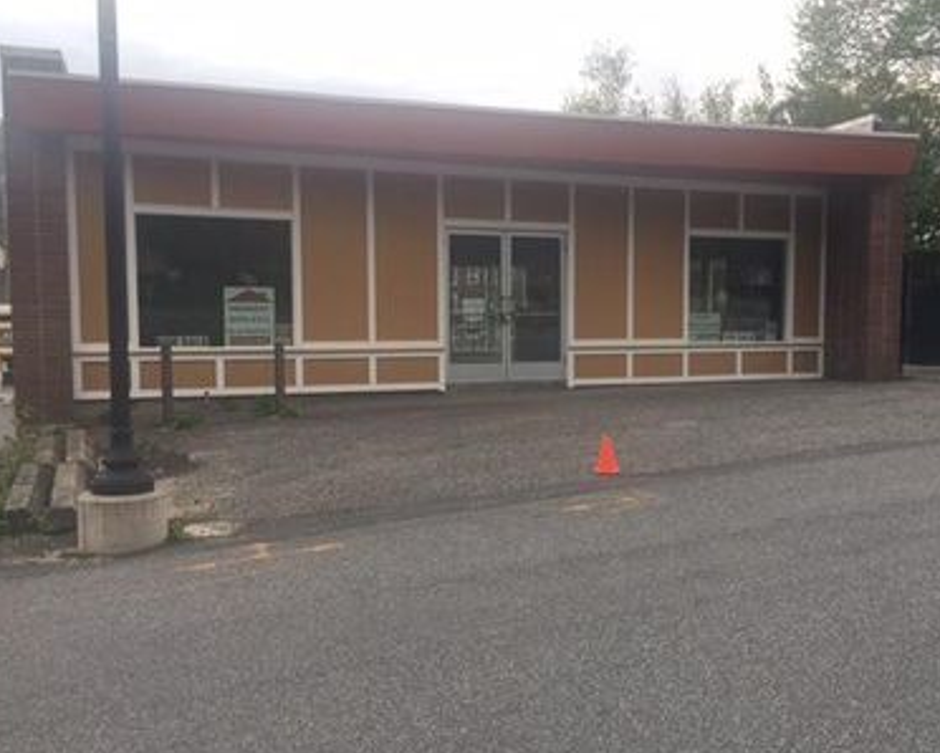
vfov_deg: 39.2
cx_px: 563
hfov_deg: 47.6
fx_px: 1058
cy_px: 406
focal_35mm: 38
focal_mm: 4.15
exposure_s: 1/227
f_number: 2.2
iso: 25
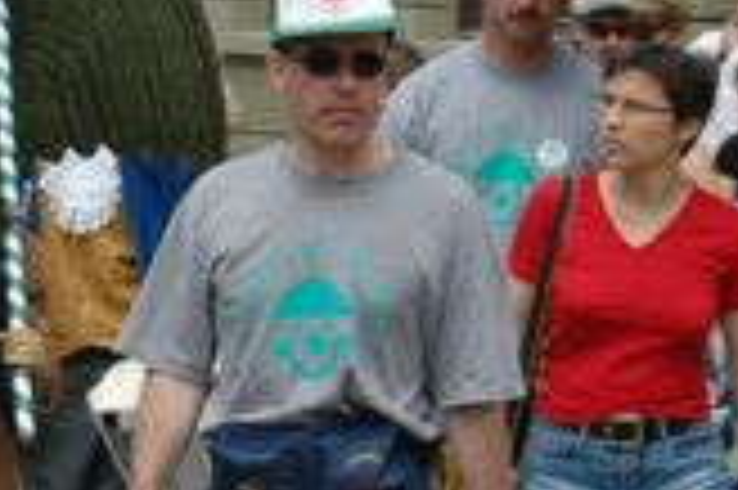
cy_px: 292
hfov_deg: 4.8
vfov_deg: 3.2
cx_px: -346
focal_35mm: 426
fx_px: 8724
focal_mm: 62
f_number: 9
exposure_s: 1/320
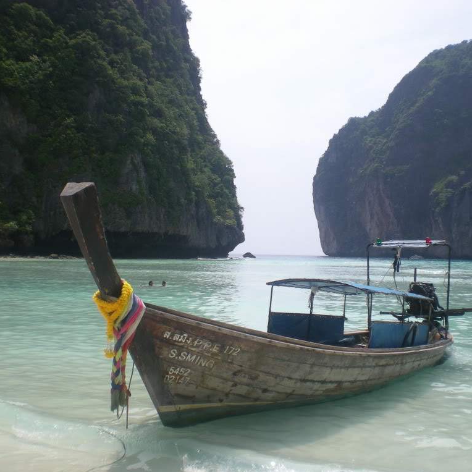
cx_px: 256
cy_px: 237
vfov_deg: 37.6
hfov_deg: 37.5
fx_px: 694
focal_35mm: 45
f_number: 4.6
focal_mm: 6.3
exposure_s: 1/510
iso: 50
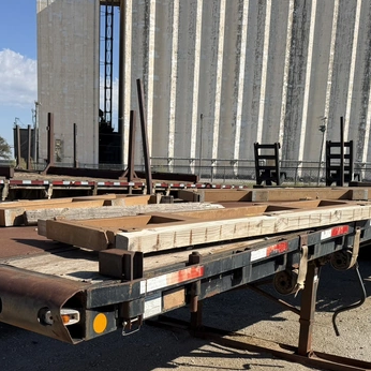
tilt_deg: -12.3
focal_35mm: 46
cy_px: 289
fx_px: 558
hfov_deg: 36.7
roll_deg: -2.1
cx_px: 152
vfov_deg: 35.8
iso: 80
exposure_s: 1/4975
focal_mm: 6.76
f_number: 1.78
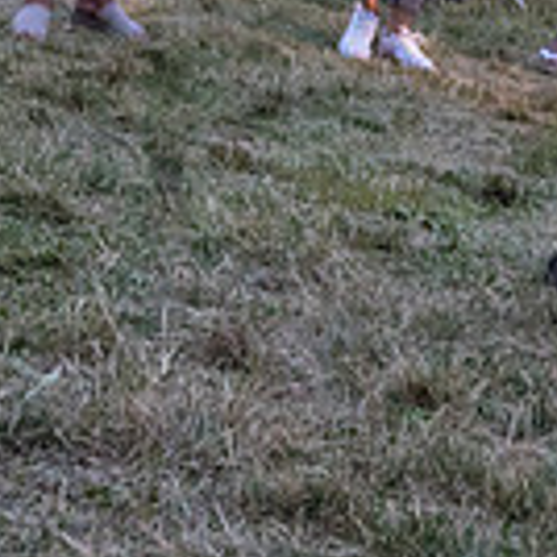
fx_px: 1948
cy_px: 134
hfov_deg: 14.6
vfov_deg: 16.2
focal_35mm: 107
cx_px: 949
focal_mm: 24
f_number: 3.5
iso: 4000
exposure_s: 1/200
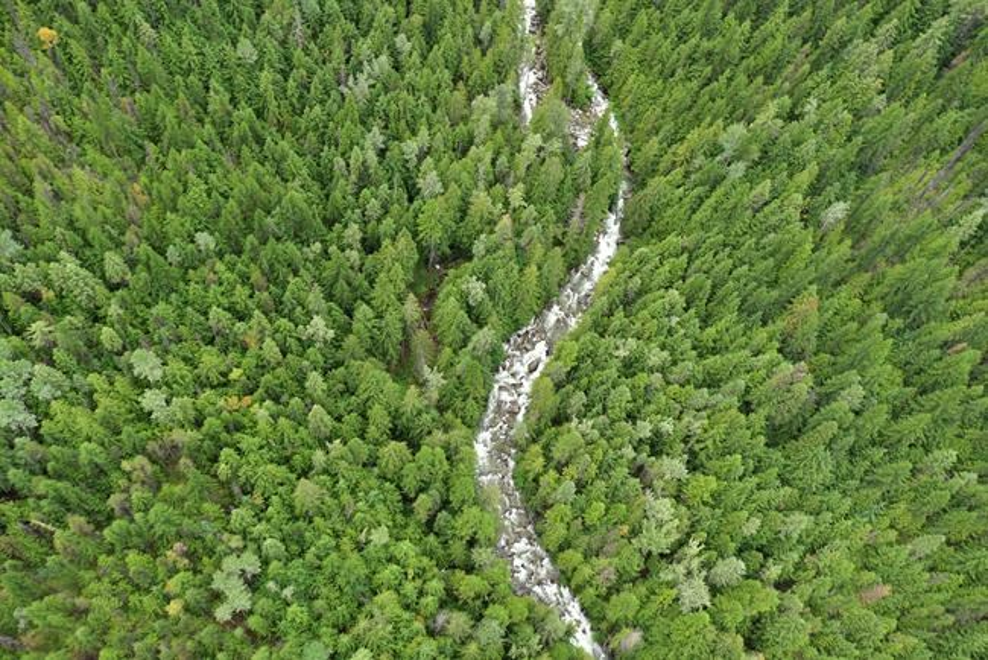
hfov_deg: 54.4
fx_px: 961
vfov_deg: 37.9
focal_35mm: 35
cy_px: 330
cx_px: 494
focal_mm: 35
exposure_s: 1/200
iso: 800
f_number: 5.6
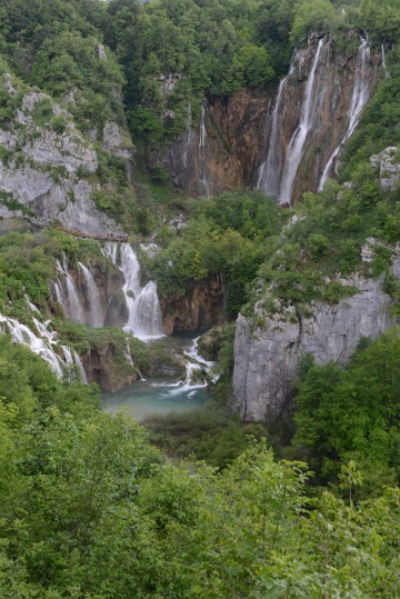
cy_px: 300
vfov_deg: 41.1
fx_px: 799
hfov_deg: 28.1
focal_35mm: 48
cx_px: 200
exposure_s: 1/100
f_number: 9
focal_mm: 48
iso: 320
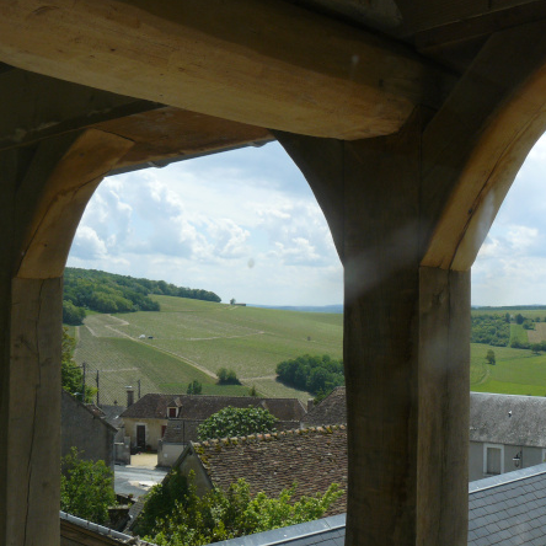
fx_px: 767
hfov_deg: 39.0
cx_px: 330
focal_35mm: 43
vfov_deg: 39.2
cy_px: 271
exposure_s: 1/400
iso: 100
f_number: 5.6
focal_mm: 6
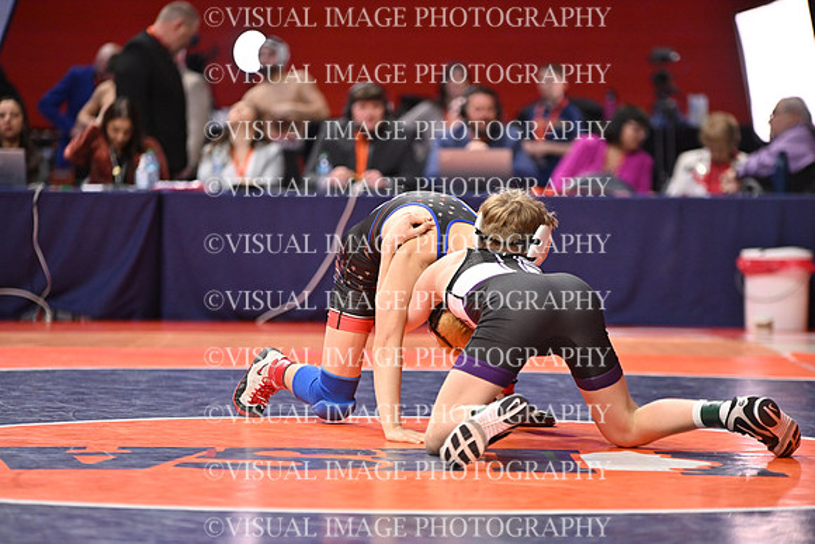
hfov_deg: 12.8
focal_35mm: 160
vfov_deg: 8.6
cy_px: 272
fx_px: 3623
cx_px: 408
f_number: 2.8
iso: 2000
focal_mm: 160
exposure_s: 1/1250
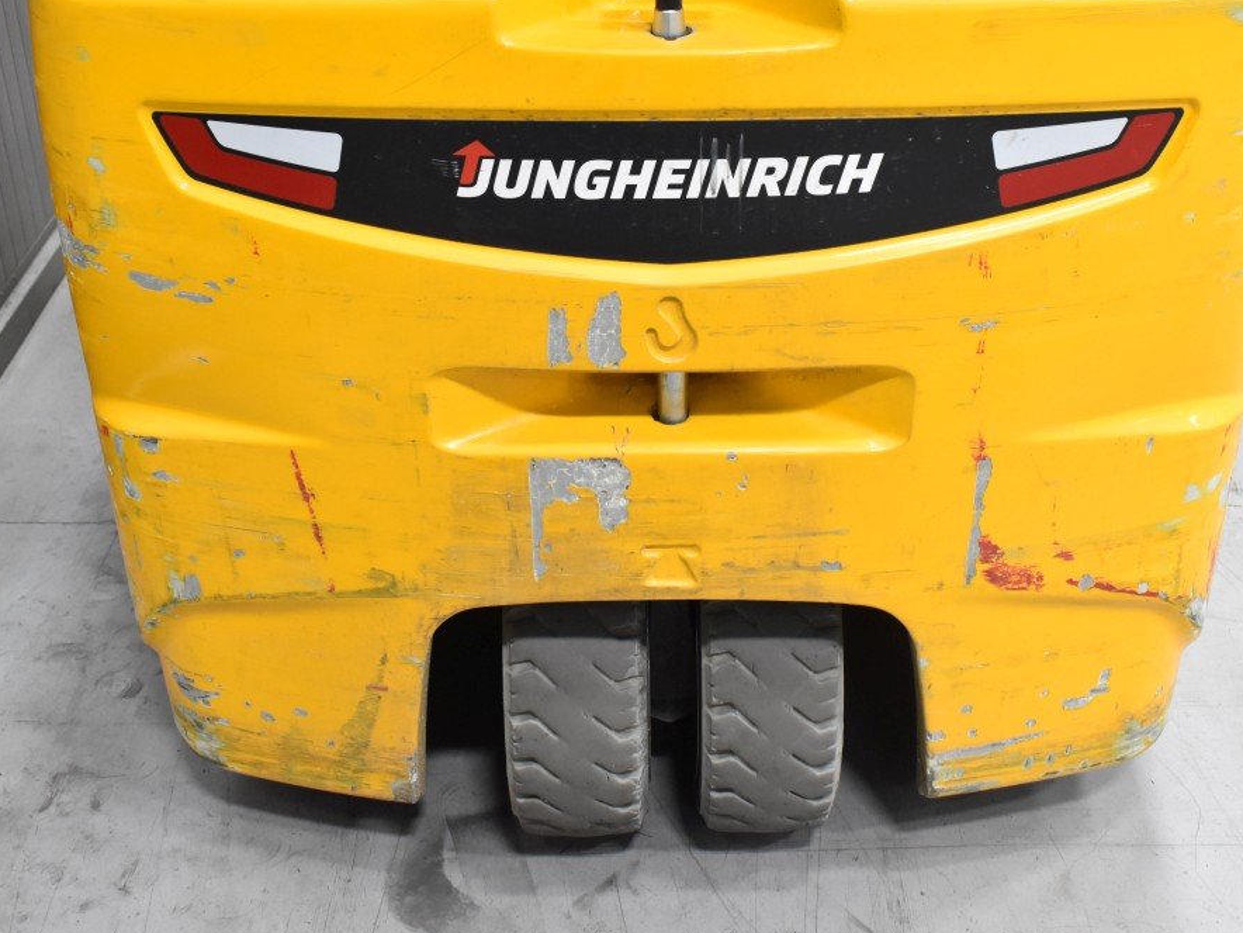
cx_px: 672
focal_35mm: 47
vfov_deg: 30.8
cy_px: 377
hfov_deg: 40.4
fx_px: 1688
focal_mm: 24
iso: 1600
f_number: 5
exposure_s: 1/30
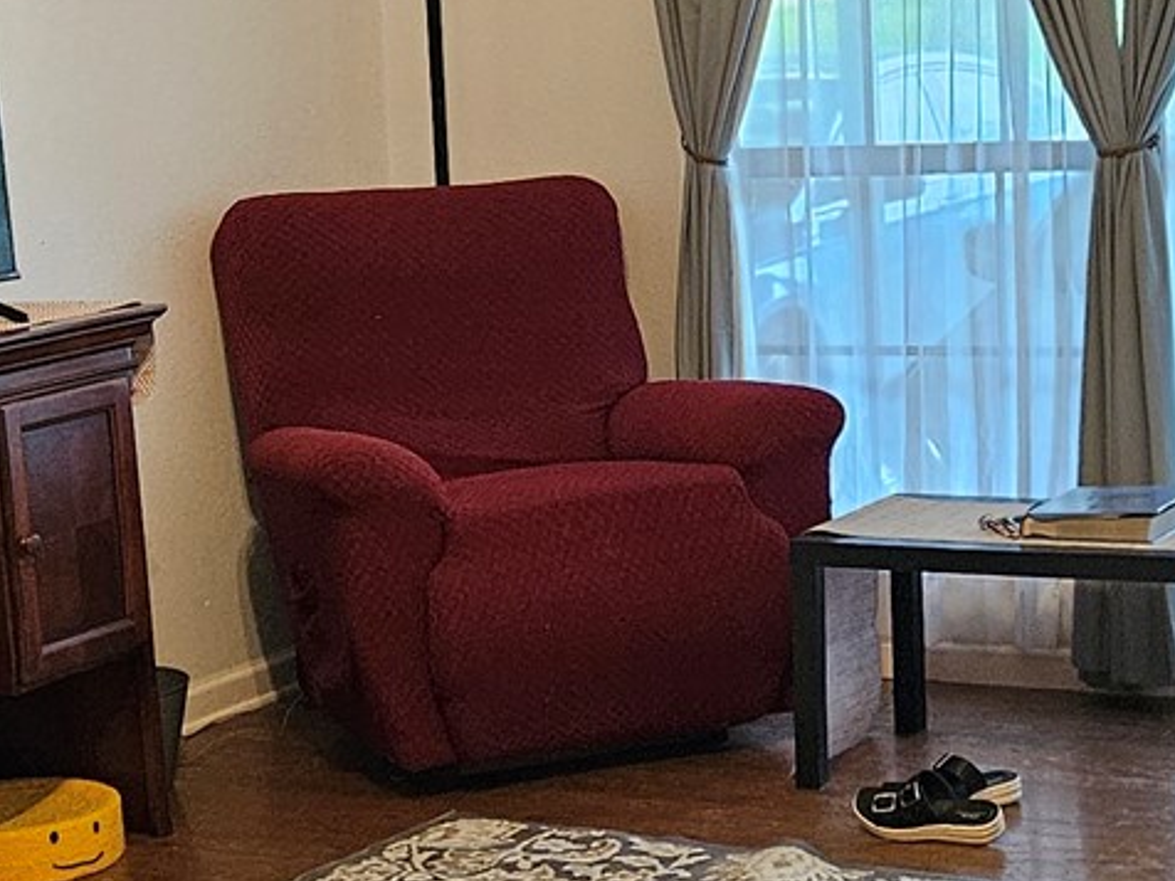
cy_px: 693
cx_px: 548
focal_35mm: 99
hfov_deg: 19.8
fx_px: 3360
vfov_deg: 14.9
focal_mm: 5.4
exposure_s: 1/120
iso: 800
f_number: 1.8
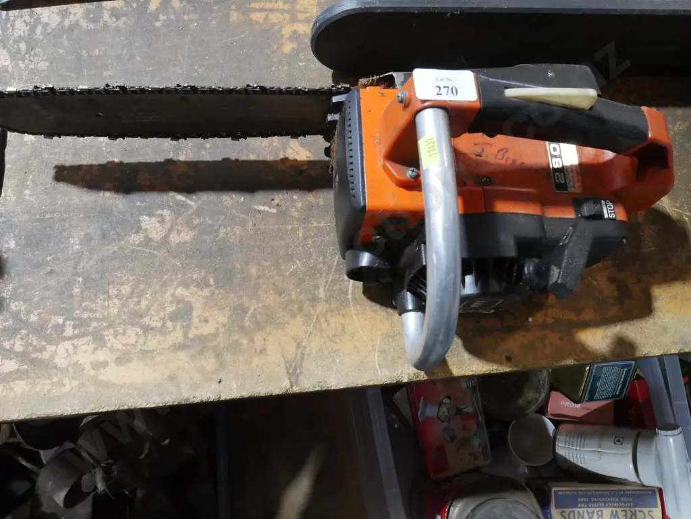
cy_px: 260
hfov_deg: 63.4
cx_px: 346
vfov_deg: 49.7
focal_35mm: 28
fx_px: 559
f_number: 7.1
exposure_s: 1/50
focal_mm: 14
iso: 3200
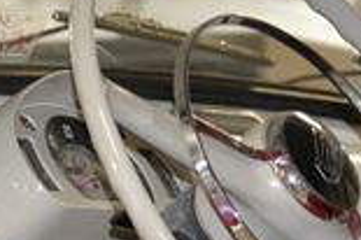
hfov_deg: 6.6
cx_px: 61
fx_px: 3105
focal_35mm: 310
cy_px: 40
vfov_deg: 4.4
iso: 800
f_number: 4
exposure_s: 1/60
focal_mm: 50
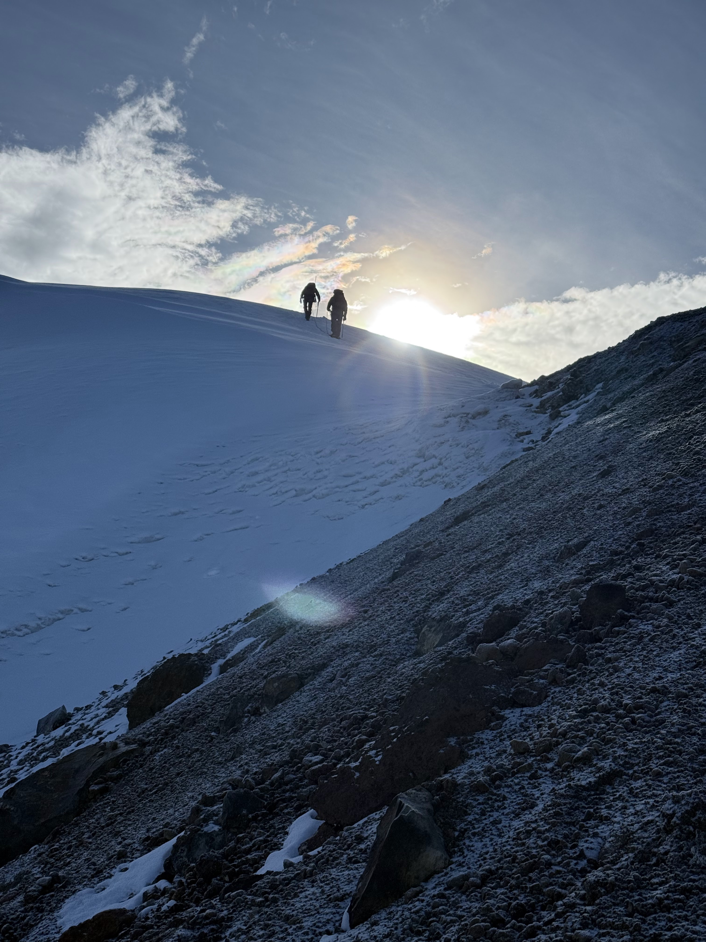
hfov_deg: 30.3
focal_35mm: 48
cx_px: 353
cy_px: 471
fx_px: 1305
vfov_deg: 39.7
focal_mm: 6.76
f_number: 1.78
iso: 50
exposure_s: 1/11364
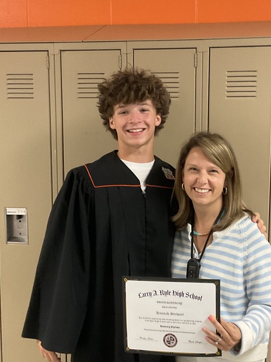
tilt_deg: -8.1
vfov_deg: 36.8
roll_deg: -2.2
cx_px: 163
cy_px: 204
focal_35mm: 52
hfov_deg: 28.0
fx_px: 543
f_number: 1.8
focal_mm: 3
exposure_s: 1/60
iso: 250
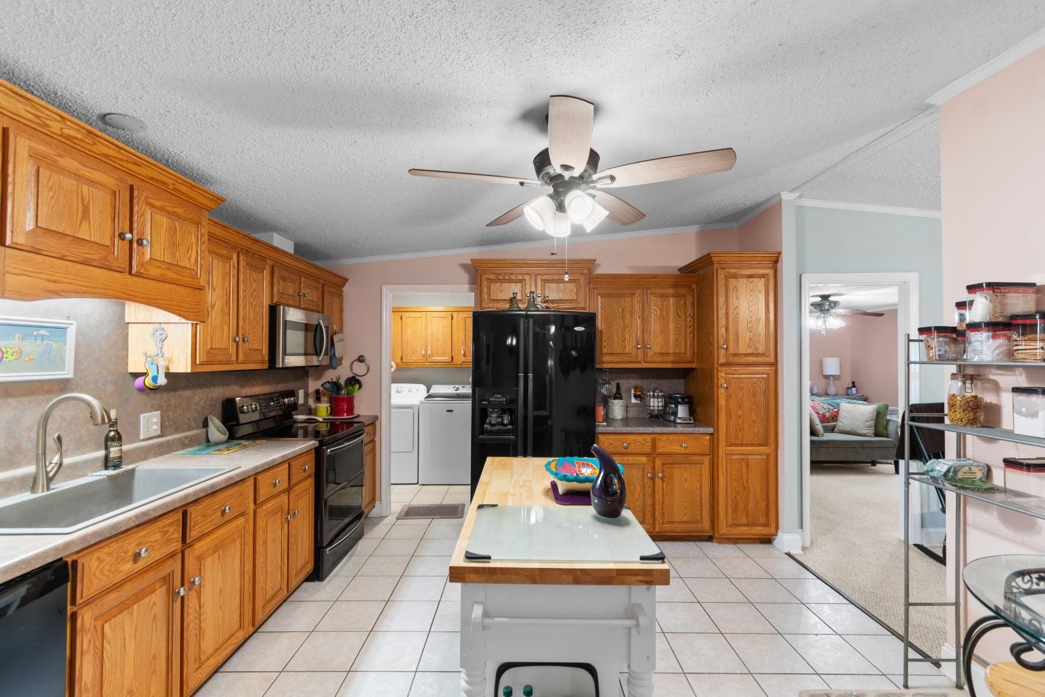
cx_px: 522
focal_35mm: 15
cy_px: 348
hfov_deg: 100.4
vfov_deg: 77.3
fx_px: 435
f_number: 4.5
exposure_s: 1
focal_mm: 10
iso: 100
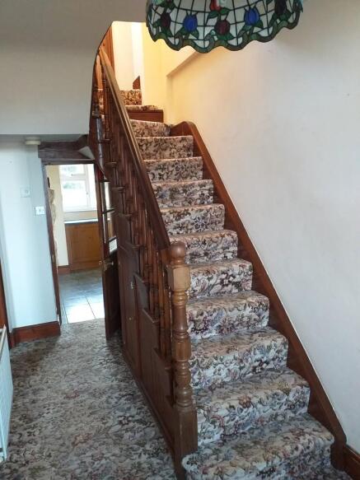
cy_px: 240
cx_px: 180
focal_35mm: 27
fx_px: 375
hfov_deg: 51.3
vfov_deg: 65.3
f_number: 1.9
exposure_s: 1/33
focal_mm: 3.6
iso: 250
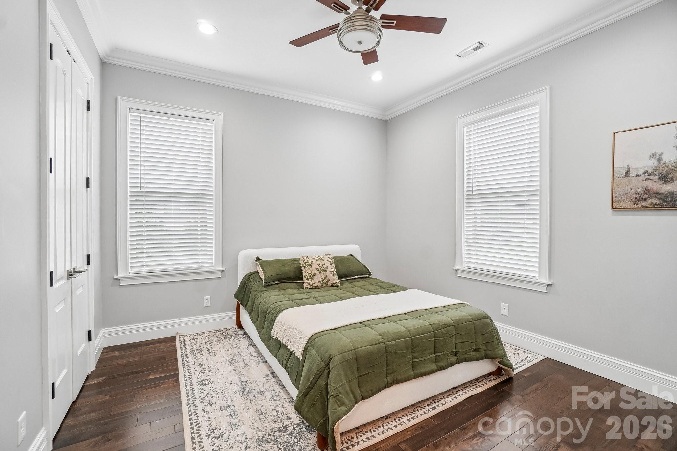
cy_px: 226
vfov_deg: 77.3
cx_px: 338
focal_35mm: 15
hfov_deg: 100.4
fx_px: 282
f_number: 8
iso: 400
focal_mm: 10
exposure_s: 1/30
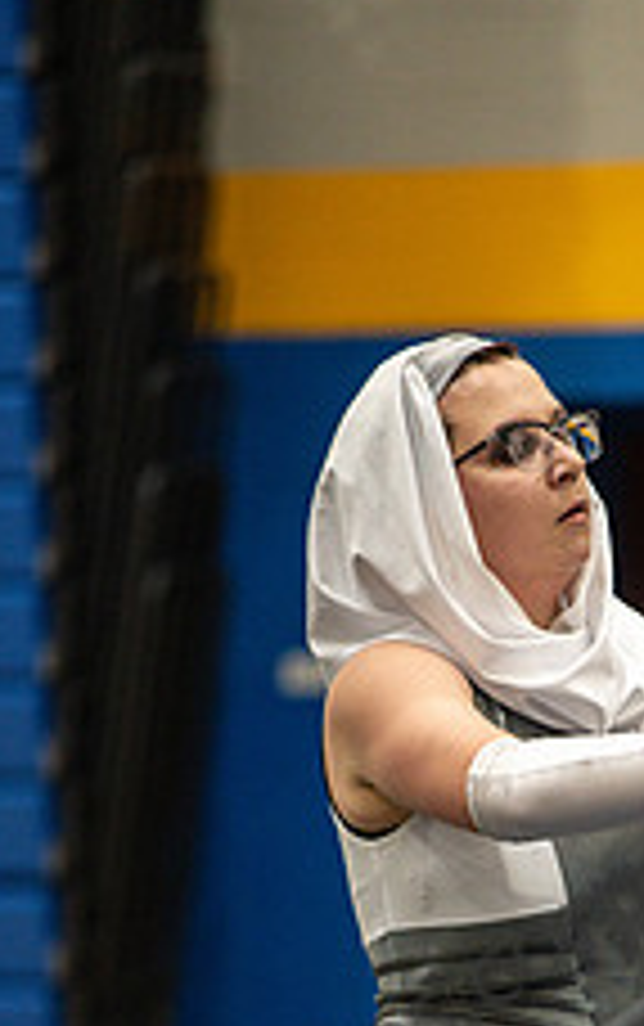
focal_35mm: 402
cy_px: 909
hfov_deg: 3.3
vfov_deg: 5.2
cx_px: 653
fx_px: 11260
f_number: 4
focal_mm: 200
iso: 4500
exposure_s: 1/500
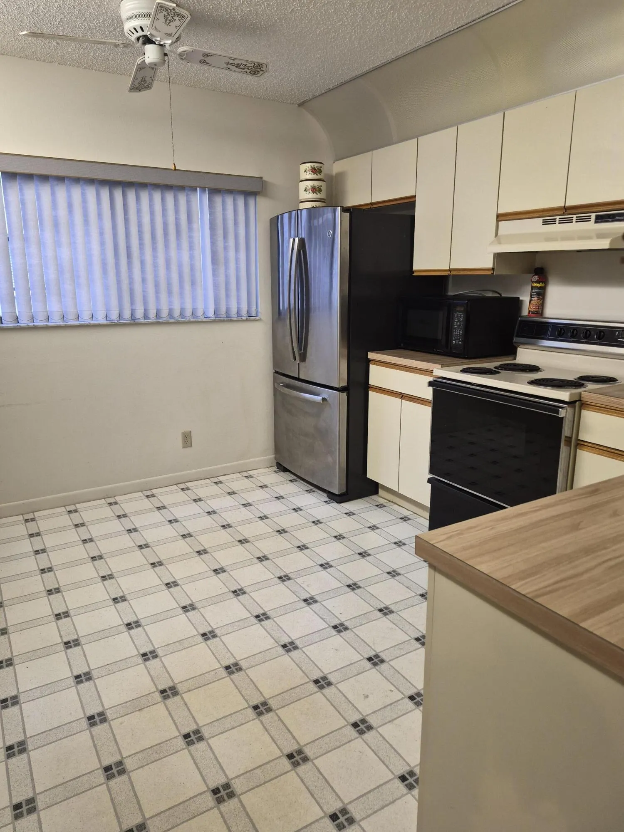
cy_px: 416
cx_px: 312
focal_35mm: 23
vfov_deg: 73.9
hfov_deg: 58.9
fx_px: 553
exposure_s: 1/120
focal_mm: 5.4
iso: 320
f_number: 1.8
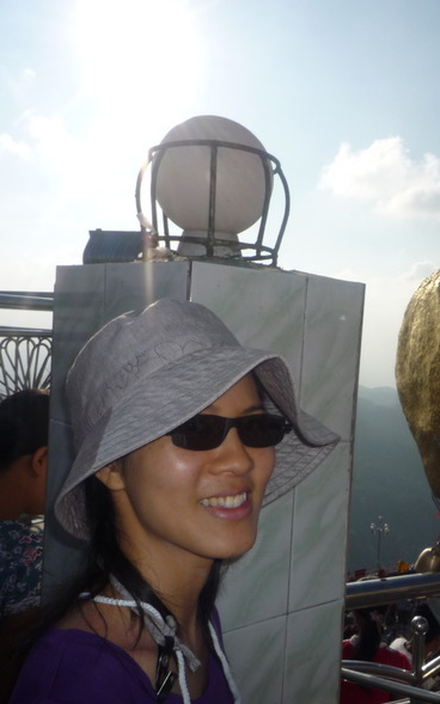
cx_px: 343
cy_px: 356
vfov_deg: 54.0
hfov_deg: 34.4
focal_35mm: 36
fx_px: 691
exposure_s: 1/800
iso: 100
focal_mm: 4.4
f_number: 7.1
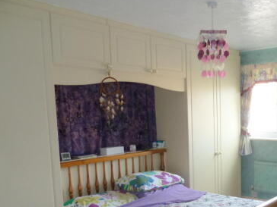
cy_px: 155
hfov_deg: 44.6
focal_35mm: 40
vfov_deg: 35.2
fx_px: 320
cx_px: 220
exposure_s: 1/30
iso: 160
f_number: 3.3
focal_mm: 4.1
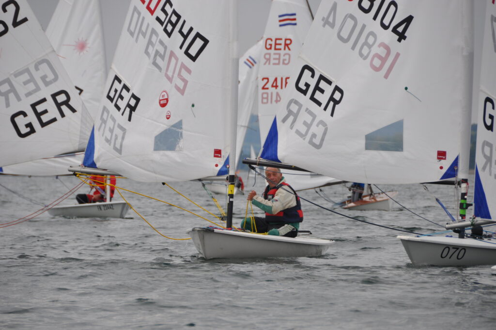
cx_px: 248
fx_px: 3509
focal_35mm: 255
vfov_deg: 5.4
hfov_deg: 8.1
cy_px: 165
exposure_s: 1/2000
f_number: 5.6
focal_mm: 170
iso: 320
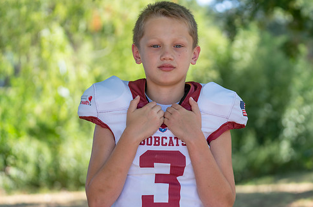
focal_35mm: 89
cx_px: 179
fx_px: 772
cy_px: 107
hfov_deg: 22.9
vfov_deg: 15.3
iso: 125
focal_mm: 70
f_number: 2.8
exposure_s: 1/320
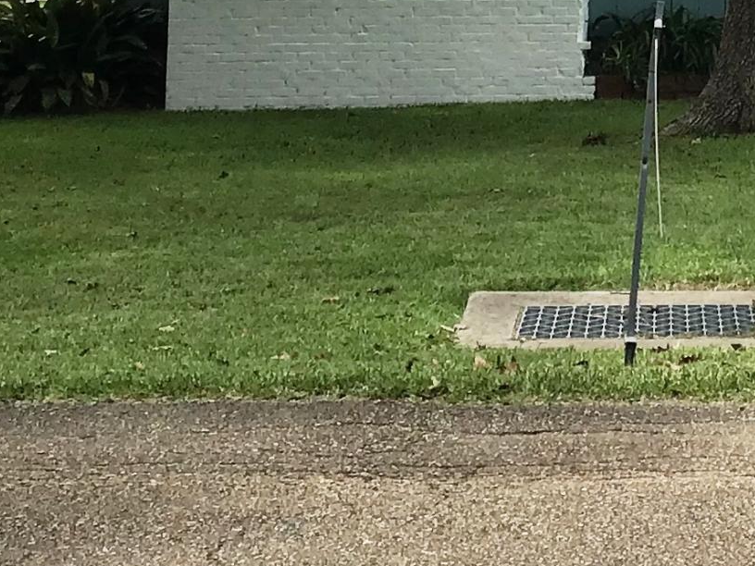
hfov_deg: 16.7
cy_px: -377
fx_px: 2486
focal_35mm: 114
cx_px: 864
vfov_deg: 12.2
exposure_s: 1/876
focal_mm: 3.3
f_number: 2.4
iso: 25
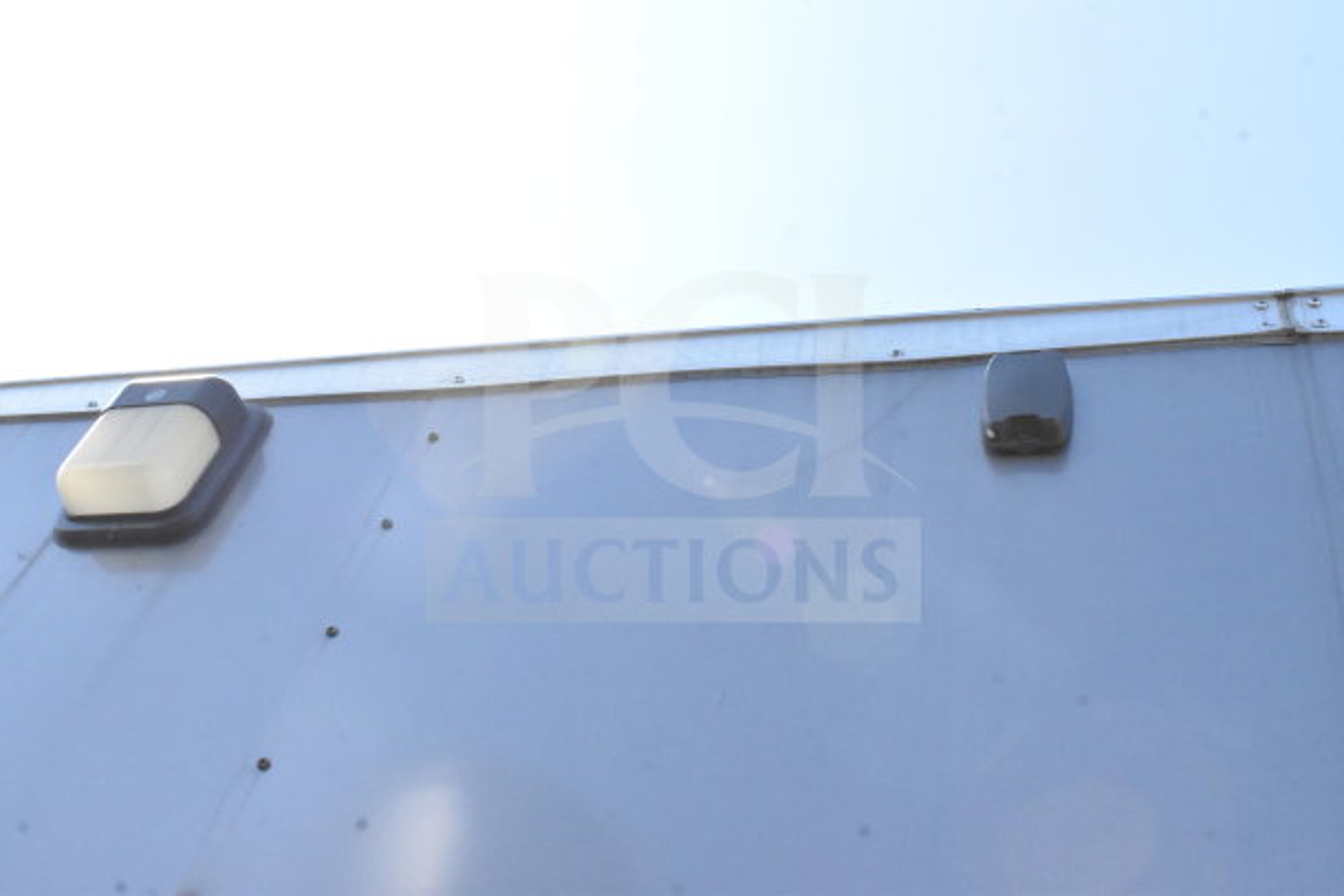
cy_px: 448
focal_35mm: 40
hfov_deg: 47.9
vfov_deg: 33.0
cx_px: 672
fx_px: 1512
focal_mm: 27
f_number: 18
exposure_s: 1/1250
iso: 6400
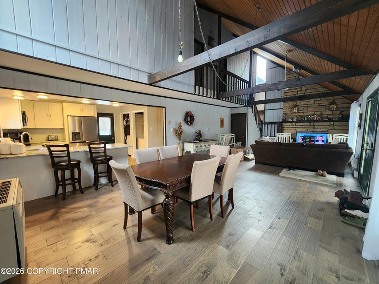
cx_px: 190
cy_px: 142
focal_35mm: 13
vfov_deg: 89.9
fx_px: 142
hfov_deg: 106.2
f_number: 2.2
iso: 320
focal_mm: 2.2
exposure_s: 1/60.2
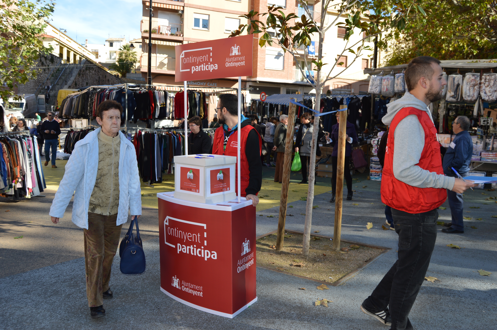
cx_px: 248
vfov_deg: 43.5
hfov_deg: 62.0
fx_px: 414
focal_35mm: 30
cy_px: 165
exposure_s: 1/200
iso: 100
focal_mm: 20
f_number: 7.1
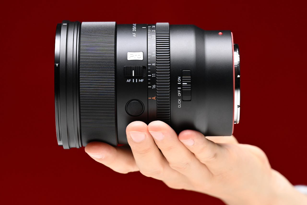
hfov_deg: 11.4
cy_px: 102
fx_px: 1535
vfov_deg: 7.6
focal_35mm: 180
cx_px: 154
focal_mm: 120
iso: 800
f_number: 6.3
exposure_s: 1/100
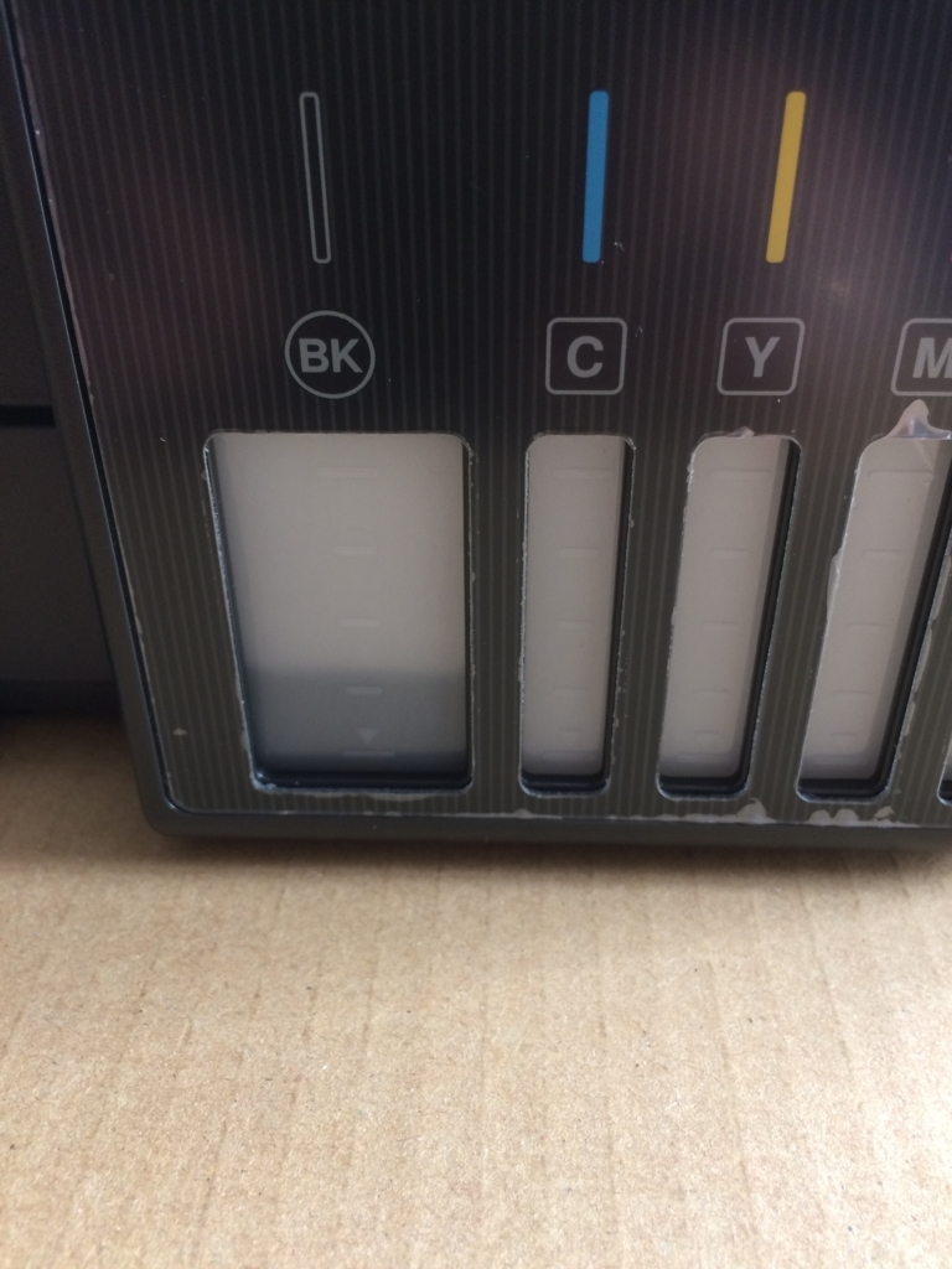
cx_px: 476
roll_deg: +1.5
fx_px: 1063
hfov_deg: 48.2
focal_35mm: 29
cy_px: 634
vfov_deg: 61.7
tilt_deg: -35.1
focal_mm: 4.15
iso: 100
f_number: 2.2
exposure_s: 1/30
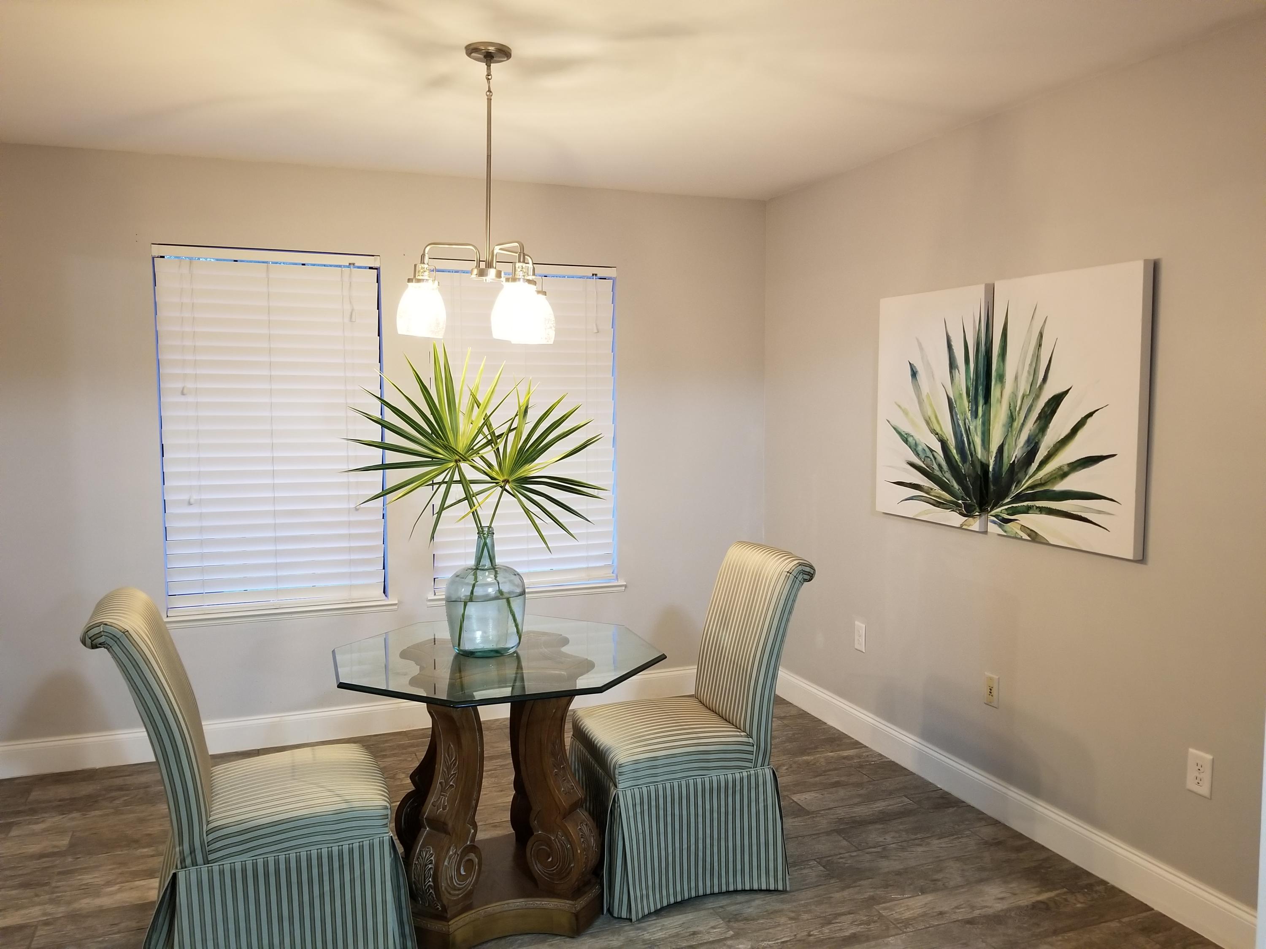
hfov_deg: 67.3
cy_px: 474
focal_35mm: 26
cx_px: 633
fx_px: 951
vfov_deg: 53.1
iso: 200
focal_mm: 4.3
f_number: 1.7
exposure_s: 1/15
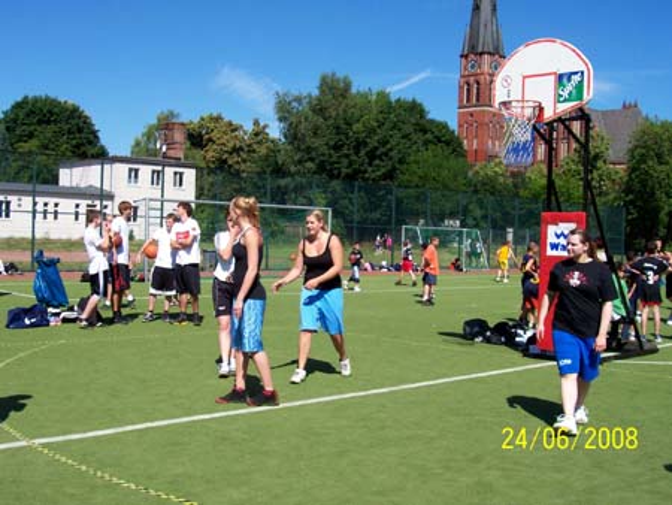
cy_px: 252
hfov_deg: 44.8
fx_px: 816
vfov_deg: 34.4
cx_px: 336
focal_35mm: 42
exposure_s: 1/453
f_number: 5.6
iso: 80
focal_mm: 7
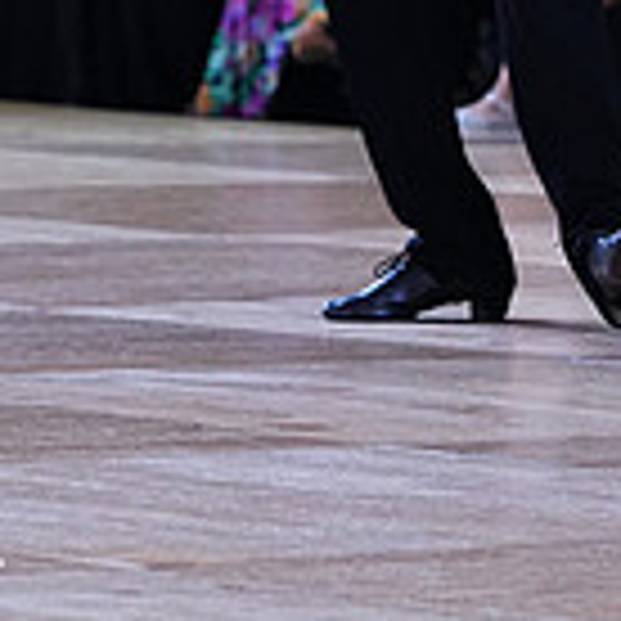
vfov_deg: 3.4
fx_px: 10371
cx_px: 790
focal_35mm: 511
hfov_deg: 3.4
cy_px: -468
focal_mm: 143
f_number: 4
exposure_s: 1/400
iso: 1250
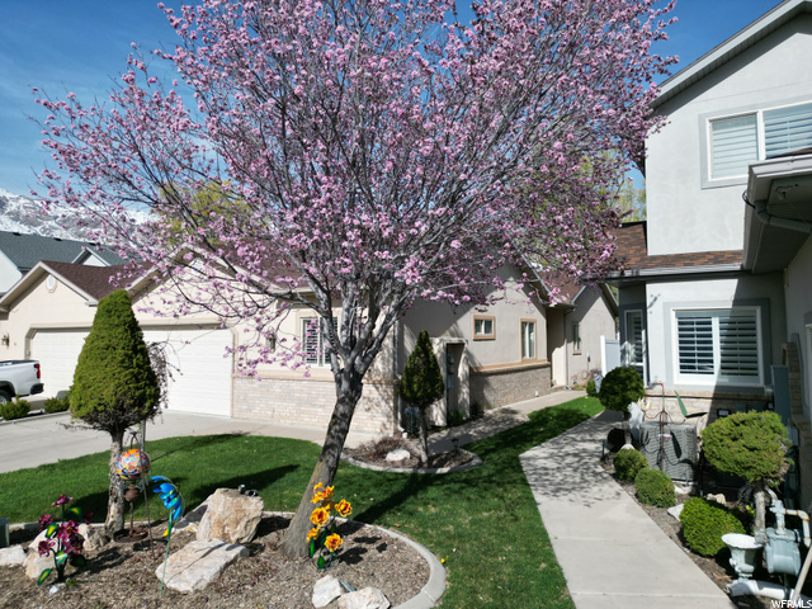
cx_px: 406
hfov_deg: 71.6
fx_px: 563
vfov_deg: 56.8
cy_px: 304
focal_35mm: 24
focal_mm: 6.72
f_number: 1.7
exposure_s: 1/5000
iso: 150
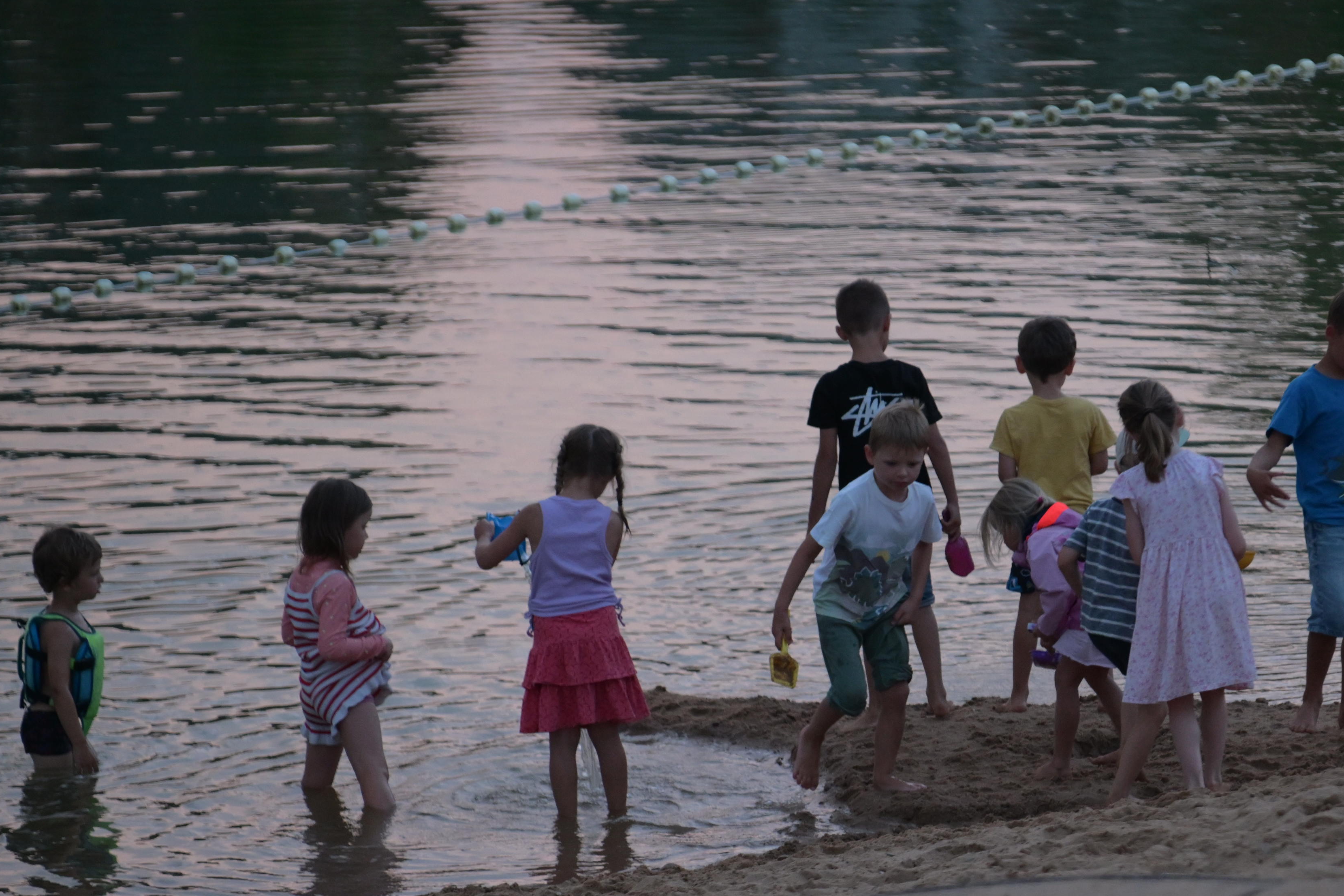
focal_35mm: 280
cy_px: 592
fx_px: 10452
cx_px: 915
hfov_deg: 7.4
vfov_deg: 4.9
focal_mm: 150
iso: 1250
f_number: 2.8
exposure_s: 1/320
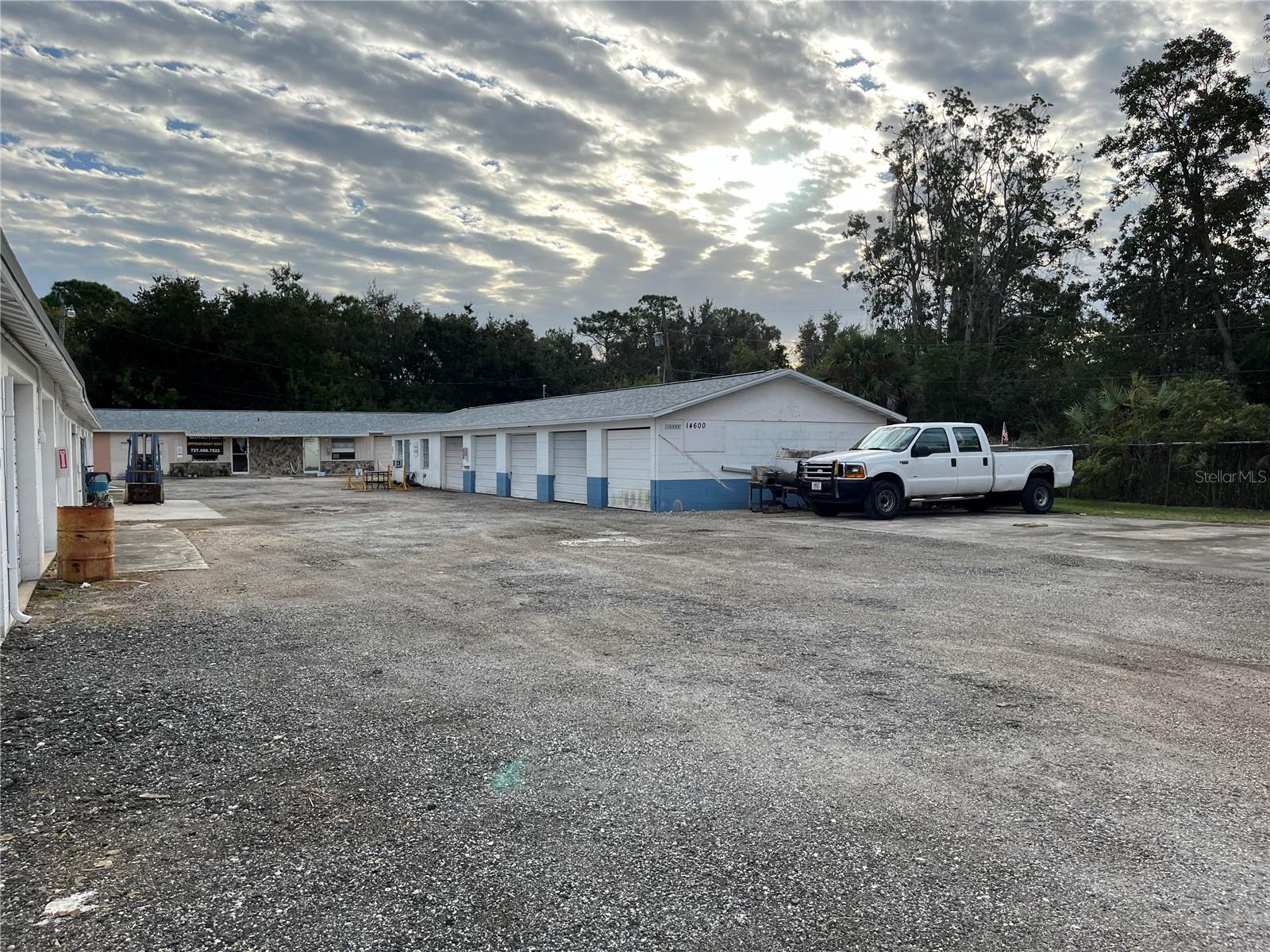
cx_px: 635
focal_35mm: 26
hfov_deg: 67.3
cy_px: 476
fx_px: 954
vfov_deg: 53.1
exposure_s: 1/2062
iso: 50
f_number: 1.6
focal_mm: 5.1
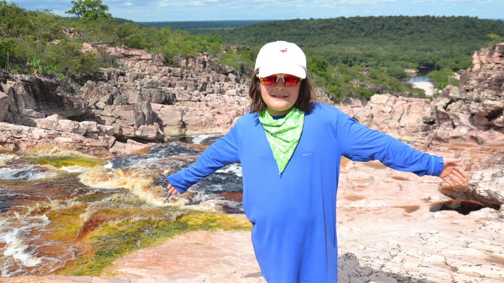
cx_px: 264
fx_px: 475
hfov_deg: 55.8
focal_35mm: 36
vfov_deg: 33.1
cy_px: 119
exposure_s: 1/320
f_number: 9
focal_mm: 21
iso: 100
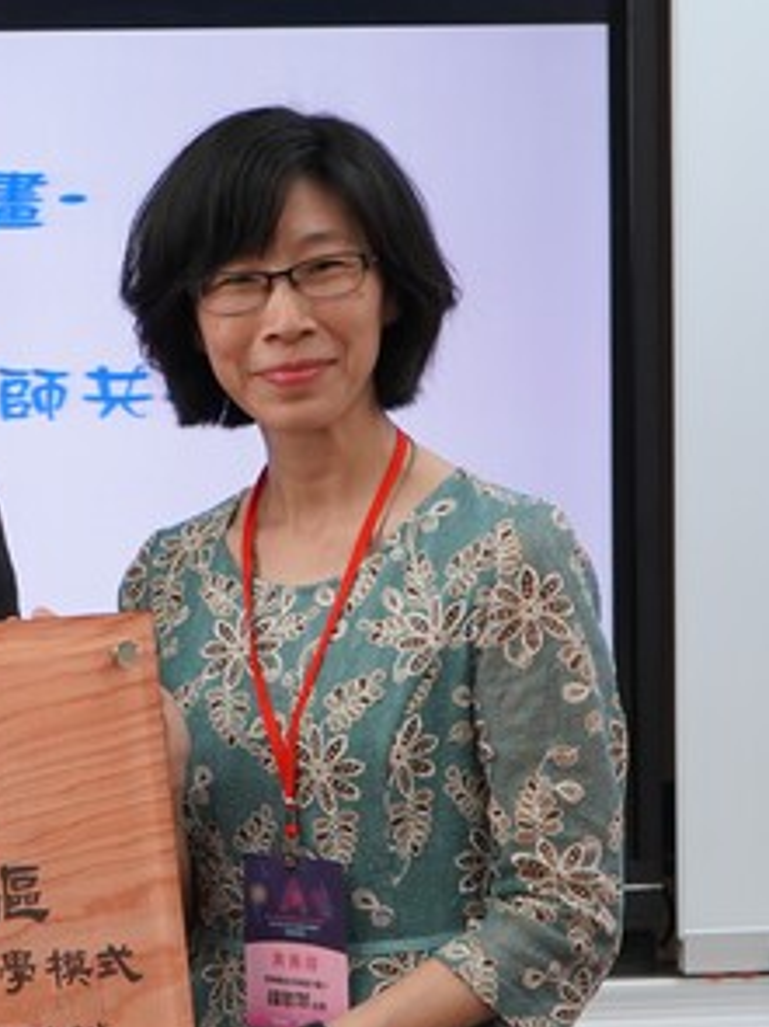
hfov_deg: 12.7
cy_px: 517
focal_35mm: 114
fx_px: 3379
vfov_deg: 17.3
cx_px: -111
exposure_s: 1/160
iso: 1250
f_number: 4.5
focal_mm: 50
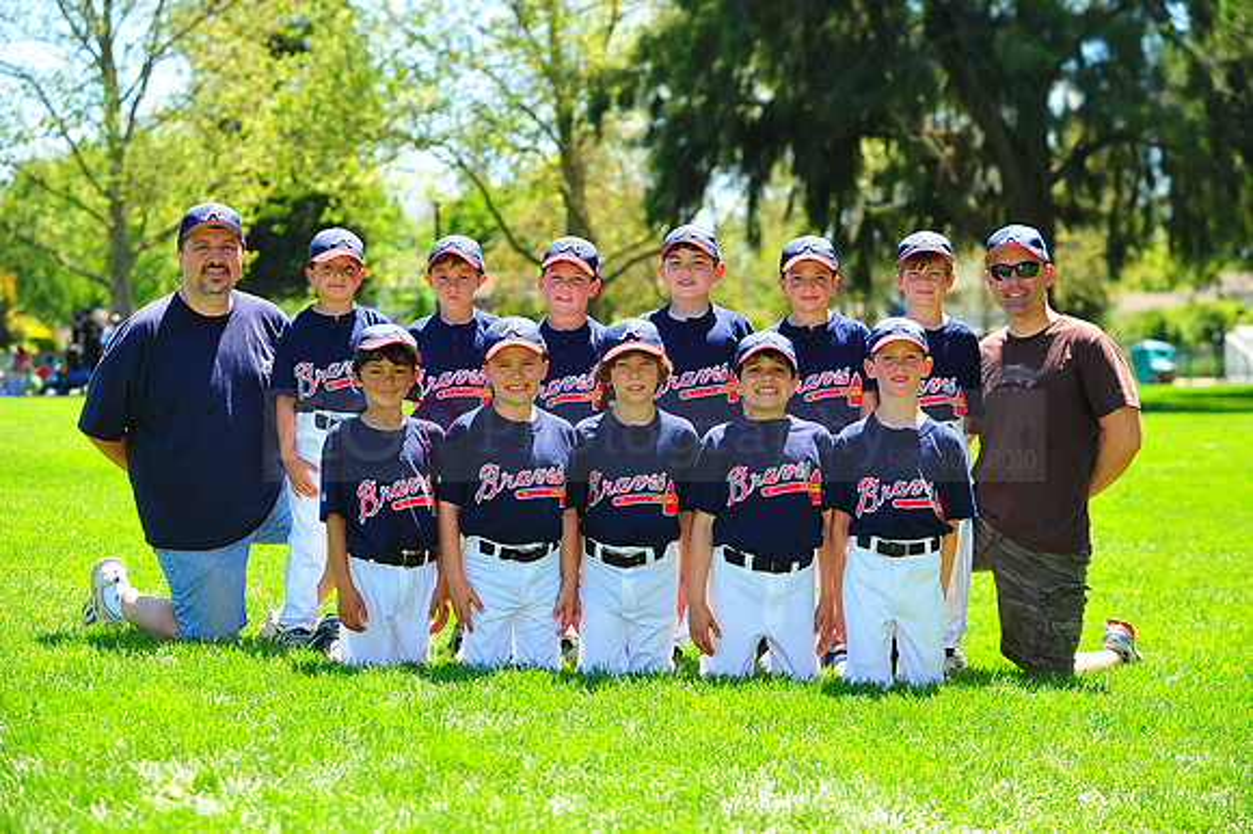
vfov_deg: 13.7
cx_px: 626
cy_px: 417
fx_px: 3478
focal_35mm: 100
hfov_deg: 20.4
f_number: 5
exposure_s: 1/320
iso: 200
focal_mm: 100
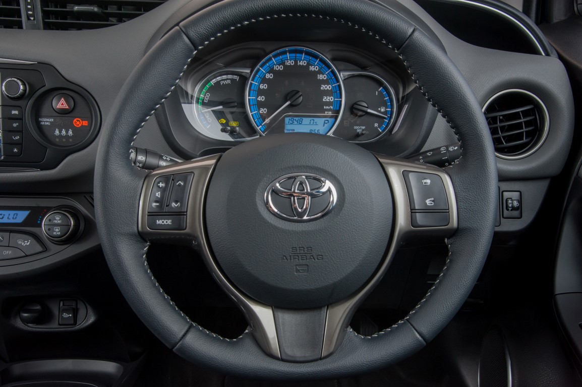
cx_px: 291
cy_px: 194
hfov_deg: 50.7
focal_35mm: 38
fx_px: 614
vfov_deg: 35.0
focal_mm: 38
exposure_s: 1/20
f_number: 16
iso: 800
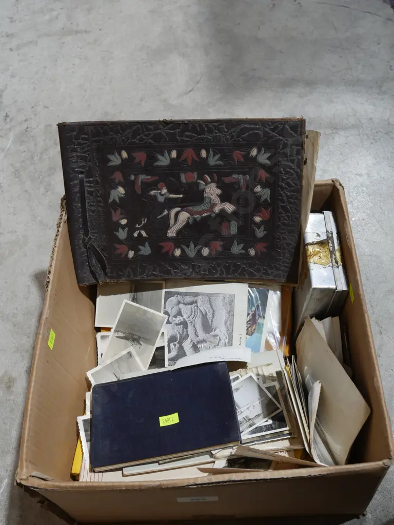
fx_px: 607
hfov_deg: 36.0
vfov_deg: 46.8
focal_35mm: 40
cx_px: 197
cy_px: 262
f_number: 5
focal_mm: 20
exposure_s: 1/60
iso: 500
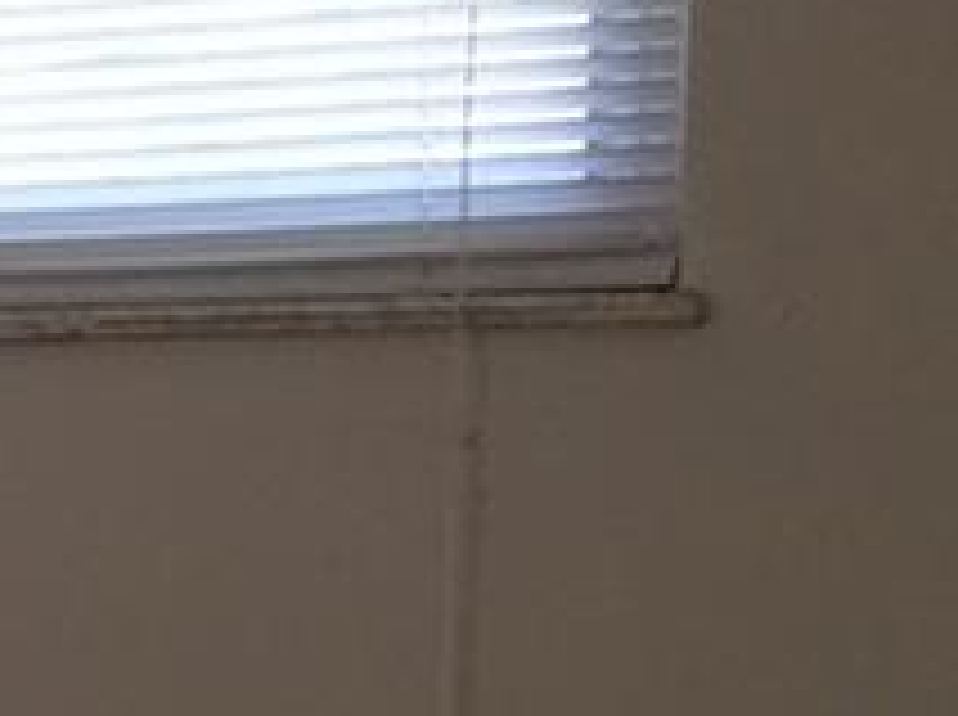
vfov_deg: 9.4
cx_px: -980
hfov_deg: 11.5
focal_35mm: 154
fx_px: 4255
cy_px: 968
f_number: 2.4
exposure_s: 1/30
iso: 40
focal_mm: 3.3
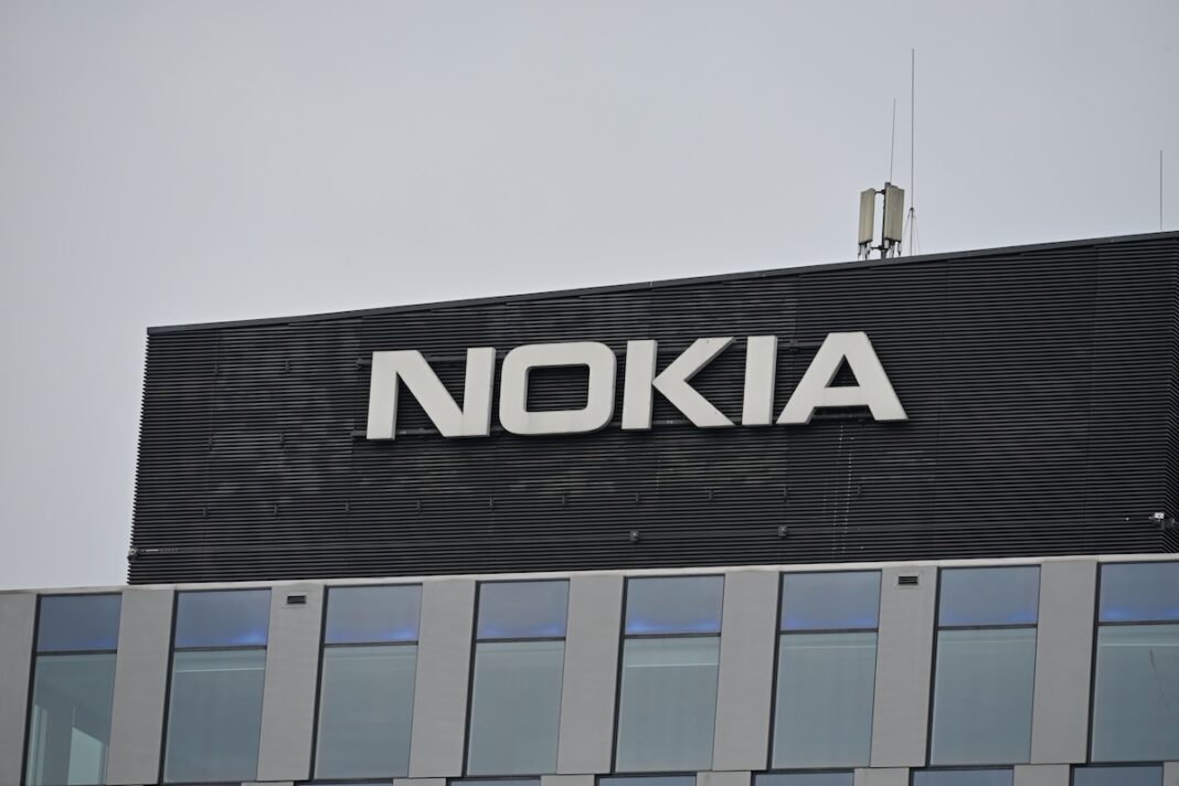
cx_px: 590
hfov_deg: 7.1
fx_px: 9497
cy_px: 393
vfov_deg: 4.7
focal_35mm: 290
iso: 220
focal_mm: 290
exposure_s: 1/500
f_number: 8
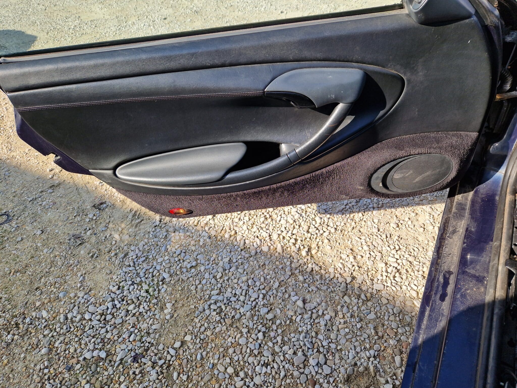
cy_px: 194
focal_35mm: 23
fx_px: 344
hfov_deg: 73.9
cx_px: 258
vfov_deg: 58.9
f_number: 1.8
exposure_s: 1/667
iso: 50
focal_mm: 5.4
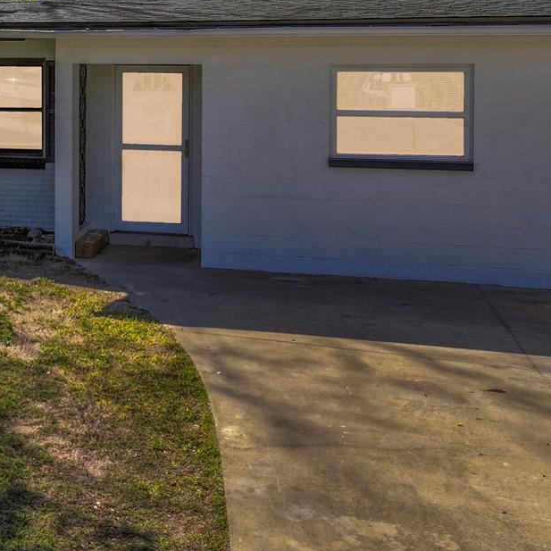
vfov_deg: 30.1
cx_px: -46
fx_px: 990
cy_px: 83
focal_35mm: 55
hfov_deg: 28.4
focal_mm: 12.29
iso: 120
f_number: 2.8
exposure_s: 1/80
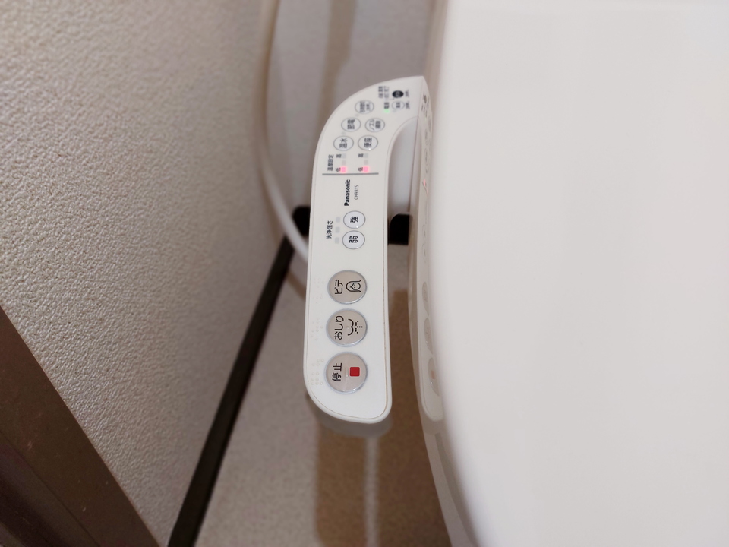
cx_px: 364
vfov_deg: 56.8
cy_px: 274
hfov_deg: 71.6
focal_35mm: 24
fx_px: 505
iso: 100
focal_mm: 5.23
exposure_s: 1/24
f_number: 1.8
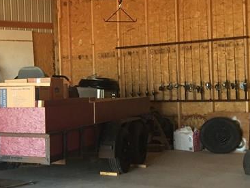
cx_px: -69
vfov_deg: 18.2
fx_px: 585
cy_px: 103
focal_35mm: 81
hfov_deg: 21.9
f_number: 2.2
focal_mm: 4.15
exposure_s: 1/33
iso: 50
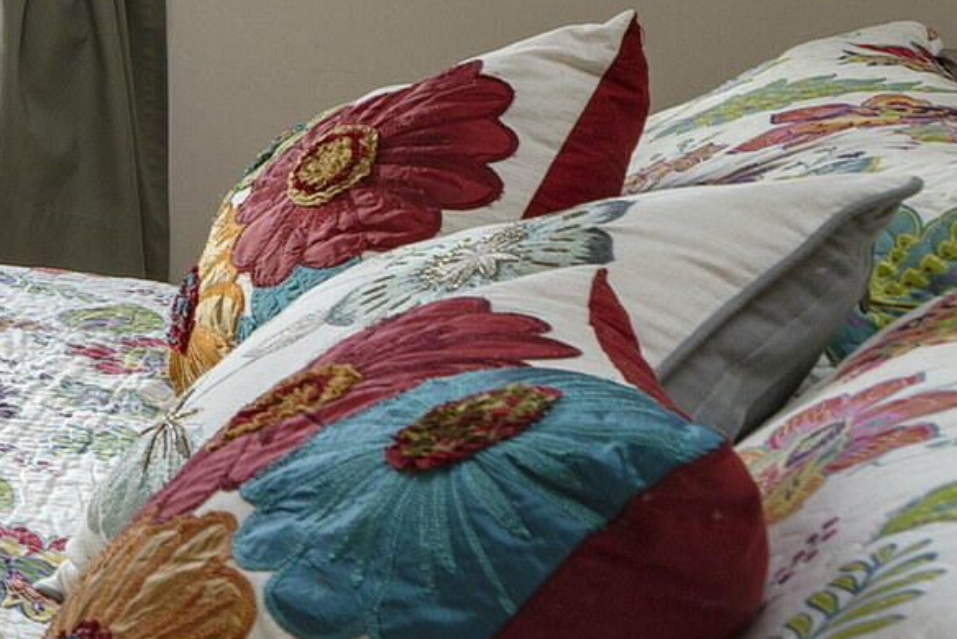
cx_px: -1307
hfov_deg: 15.5
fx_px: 1914
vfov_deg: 17.5
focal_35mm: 72
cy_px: -250
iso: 200
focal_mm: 15
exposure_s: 1/20
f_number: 7.1
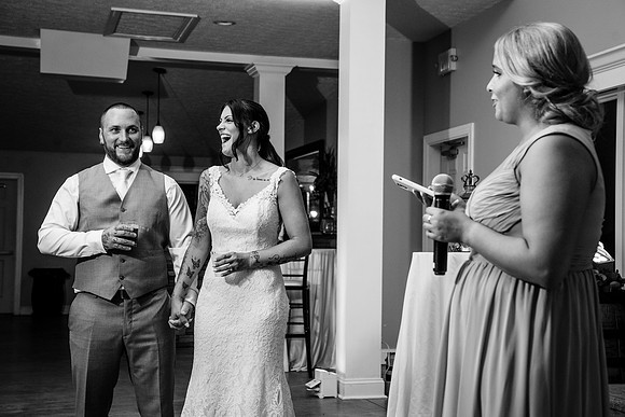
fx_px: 1042
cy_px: 208
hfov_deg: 33.4
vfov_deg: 22.6
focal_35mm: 60
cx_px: 312
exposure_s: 1/200
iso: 2000
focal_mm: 60
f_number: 5.6
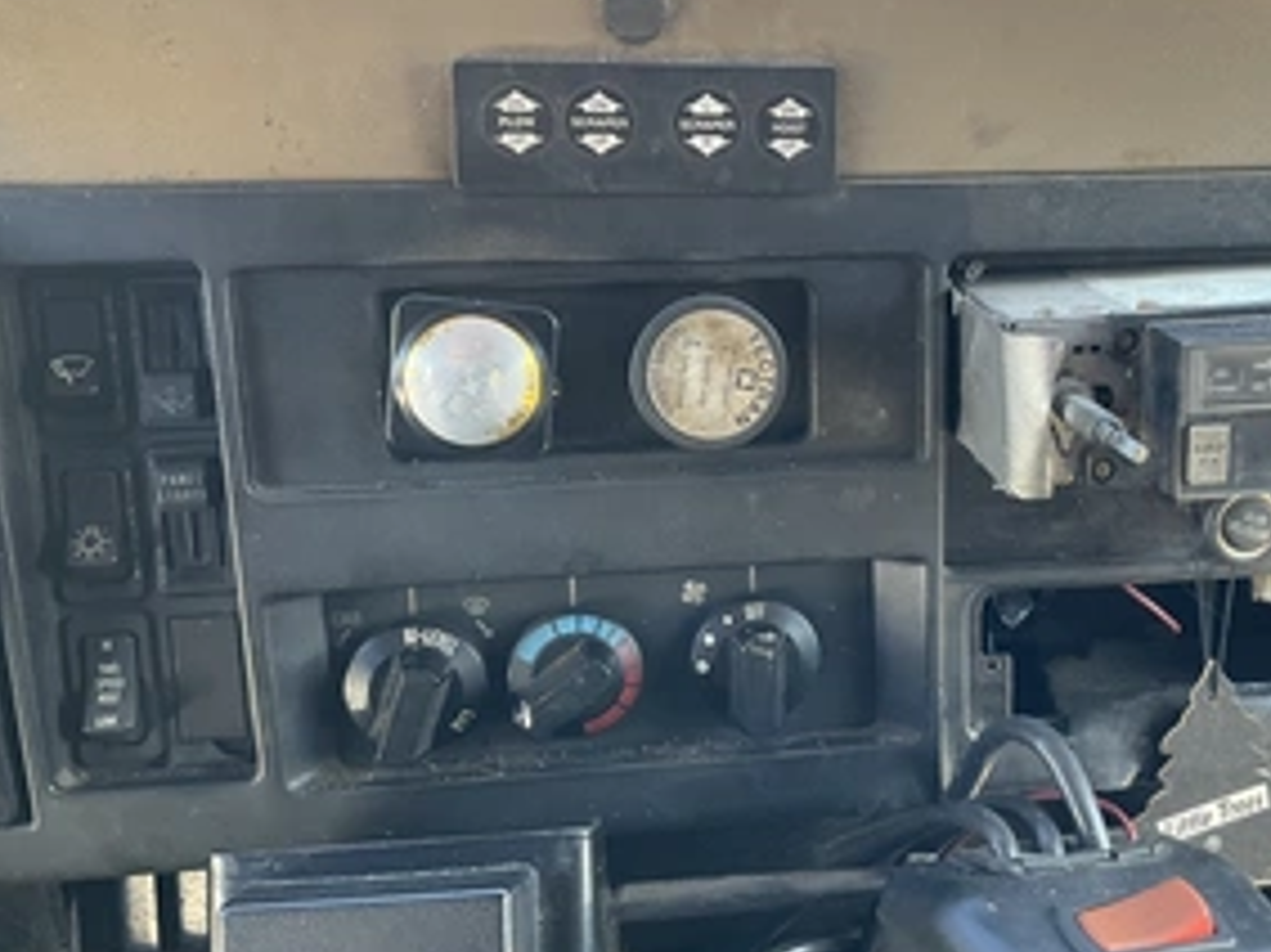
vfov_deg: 35.1
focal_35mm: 41
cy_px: 467
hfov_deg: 45.0
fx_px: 1505
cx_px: 858
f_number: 1.8
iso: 64
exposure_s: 1/85
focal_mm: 3
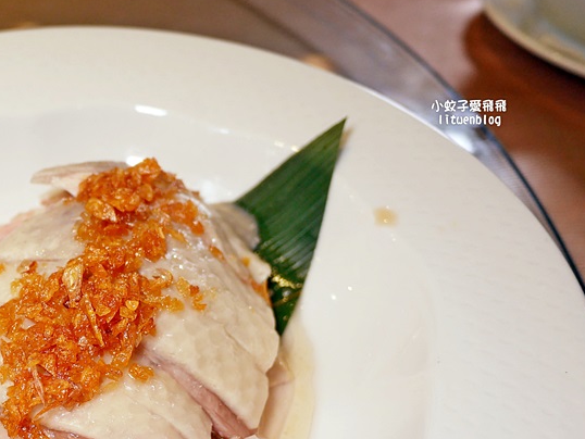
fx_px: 879
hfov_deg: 34.8
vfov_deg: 27.7
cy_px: 327
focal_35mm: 52
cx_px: 65
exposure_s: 1/160
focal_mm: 14
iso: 200
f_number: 2.5
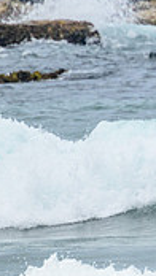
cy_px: 118
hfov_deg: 0.4
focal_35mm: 2787
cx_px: 377
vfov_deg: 0.8
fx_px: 20475
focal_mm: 800
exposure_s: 1/2000
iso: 900
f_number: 11
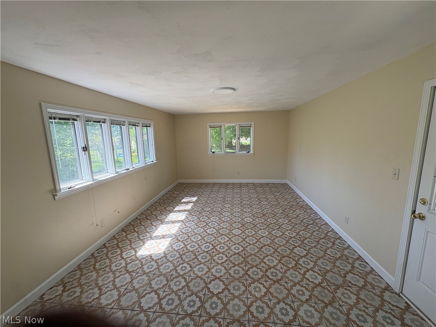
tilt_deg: -8.0
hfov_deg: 102.1
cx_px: 218
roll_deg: +2.6
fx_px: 176
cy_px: 164
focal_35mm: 14
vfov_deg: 85.7
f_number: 2.2
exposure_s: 1/156
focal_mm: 2.22
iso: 40
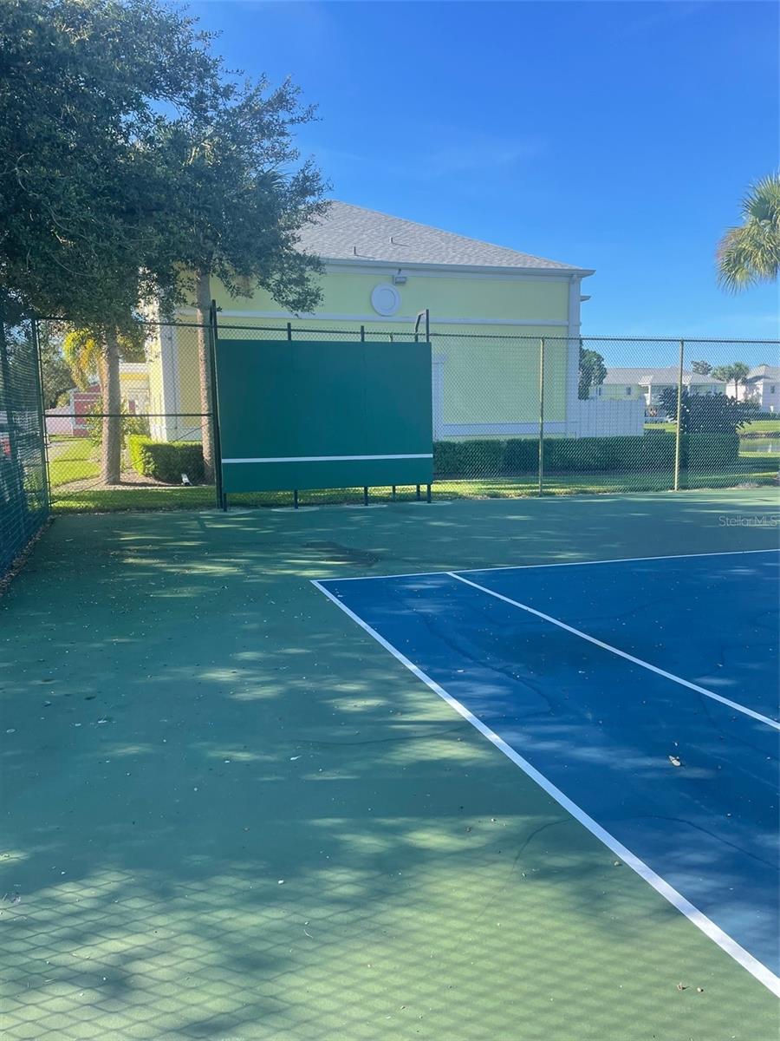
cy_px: 520
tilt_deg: -7.2
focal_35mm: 26
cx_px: 390
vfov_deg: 67.3
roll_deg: +1.3
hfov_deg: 53.1
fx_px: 781
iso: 32
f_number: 1.6
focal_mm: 4.2
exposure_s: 1/1103
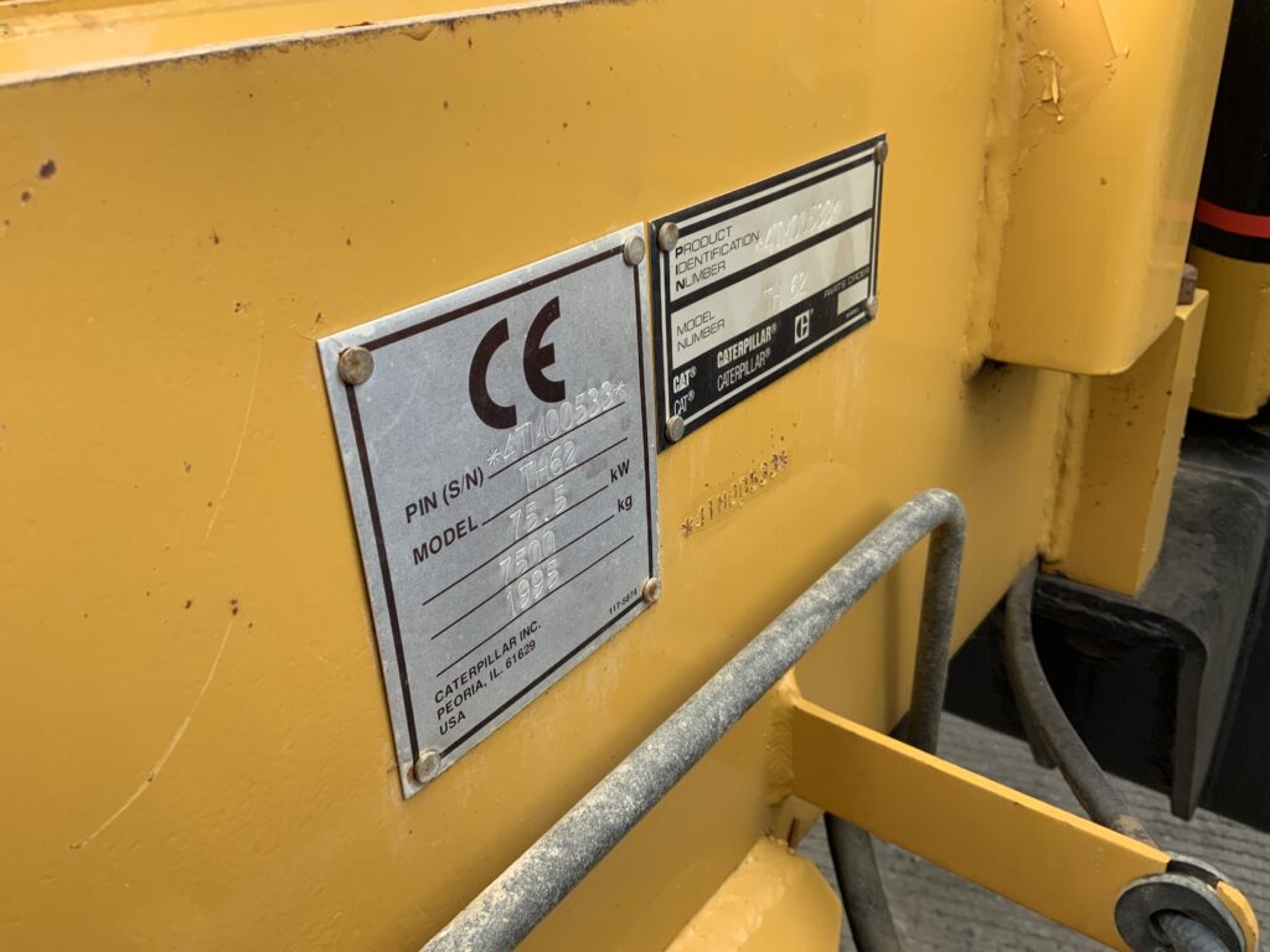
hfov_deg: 61.7
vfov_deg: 48.2
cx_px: 635
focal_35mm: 29
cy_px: 476
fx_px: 1064
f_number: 1.8
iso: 32
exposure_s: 1/122
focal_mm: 3
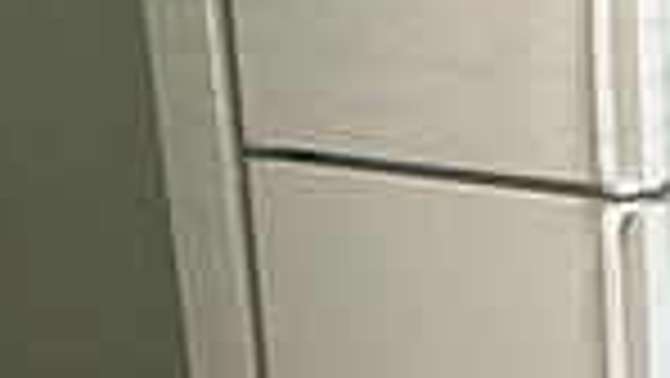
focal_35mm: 105
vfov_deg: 11.4
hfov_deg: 18.8
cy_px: 378
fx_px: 1866
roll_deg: +0.4
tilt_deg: -16.0
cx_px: 890
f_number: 2.2
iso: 250
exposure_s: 1/120
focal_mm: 2.22
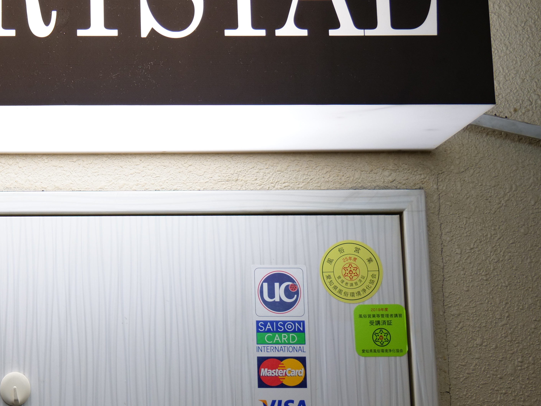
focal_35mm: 81
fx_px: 1266
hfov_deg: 23.4
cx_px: 46
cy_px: 201
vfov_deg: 18.2
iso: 200
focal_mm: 22
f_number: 4.2
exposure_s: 1/30
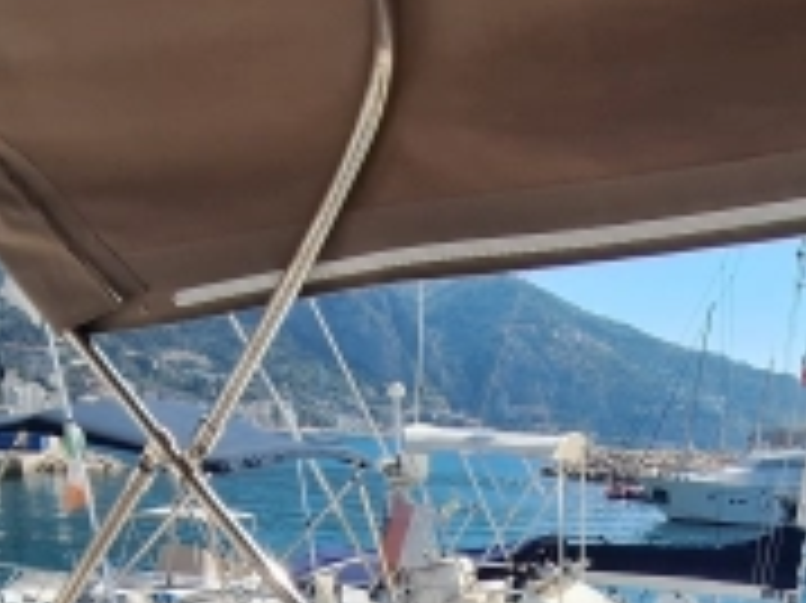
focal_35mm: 40
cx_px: 464
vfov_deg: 25.9
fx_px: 931
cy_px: 920
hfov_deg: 46.7
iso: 40
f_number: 2.2
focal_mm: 1.74
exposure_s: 1/2463
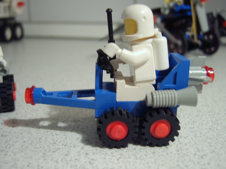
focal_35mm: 31
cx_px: 113
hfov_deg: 58.4
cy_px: 84
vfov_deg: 45.4
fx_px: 202
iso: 100
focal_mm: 8.13
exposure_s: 1/12
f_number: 2.7
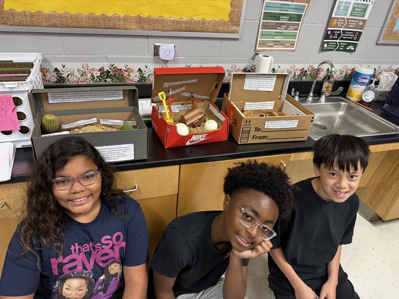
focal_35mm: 24
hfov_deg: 71.6
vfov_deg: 56.8
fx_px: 277
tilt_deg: -31.2
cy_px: 150
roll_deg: -5.6
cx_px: 200
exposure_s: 1/60
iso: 400
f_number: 1.78
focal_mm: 6.76
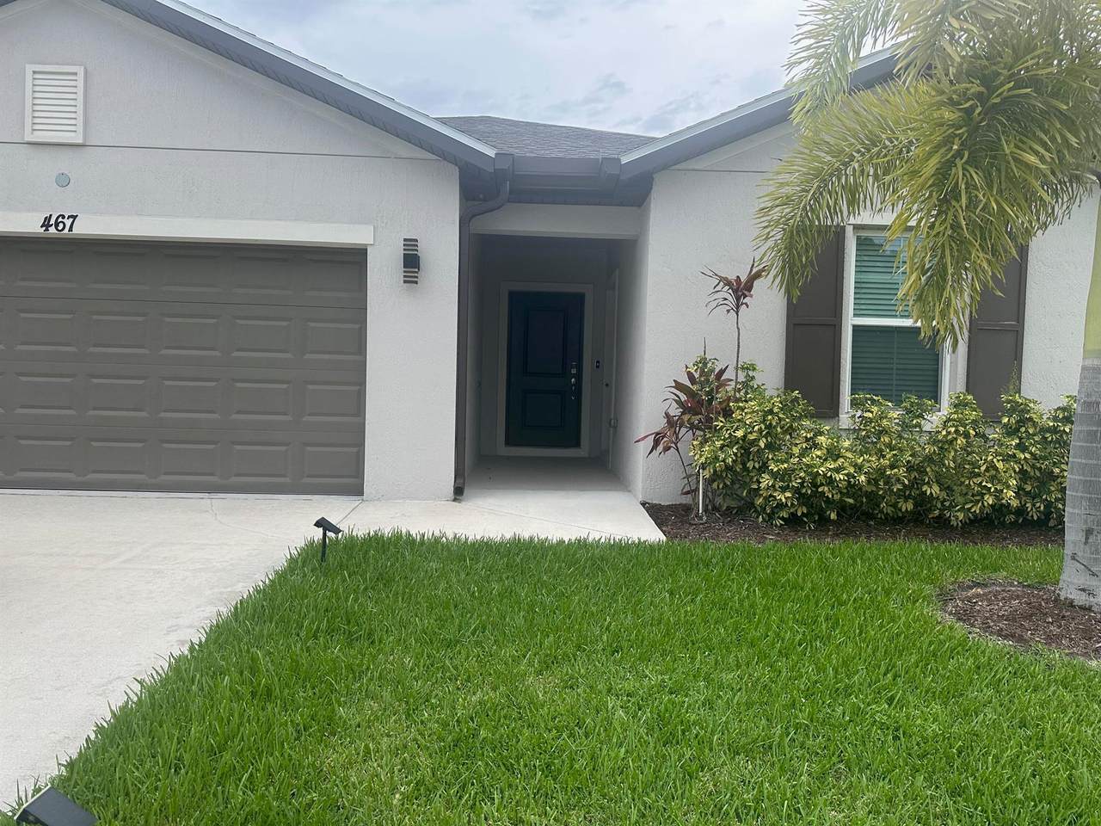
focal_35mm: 24
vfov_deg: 56.8
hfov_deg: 71.6
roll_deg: -1.7
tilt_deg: -1.5
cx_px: 550
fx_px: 763
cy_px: 413
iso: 160
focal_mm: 6.86
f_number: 1.78
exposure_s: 1/121
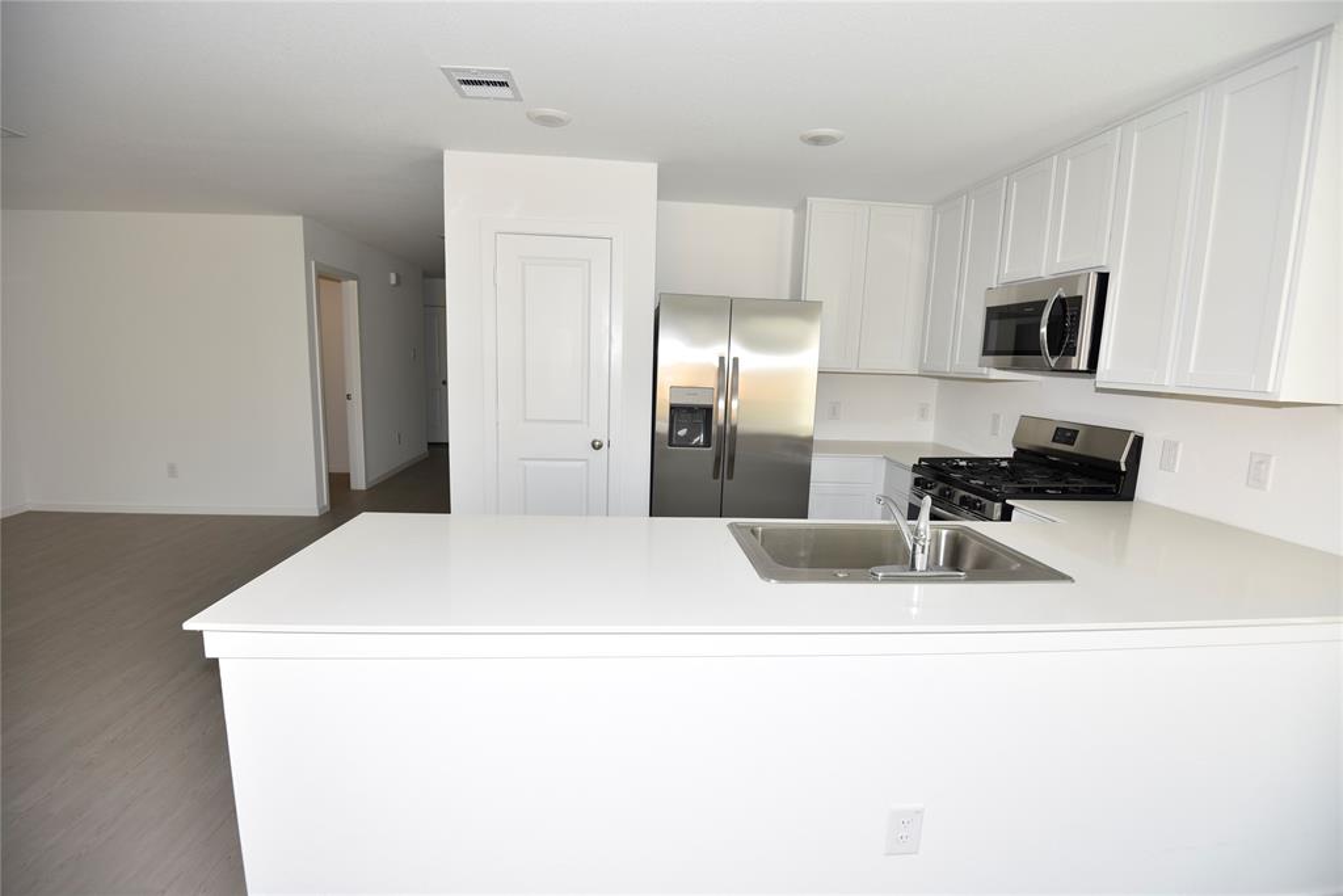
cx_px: 672
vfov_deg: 73.8
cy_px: 448
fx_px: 597
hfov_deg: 96.7
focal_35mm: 16
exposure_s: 1/60
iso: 100
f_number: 4
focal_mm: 16
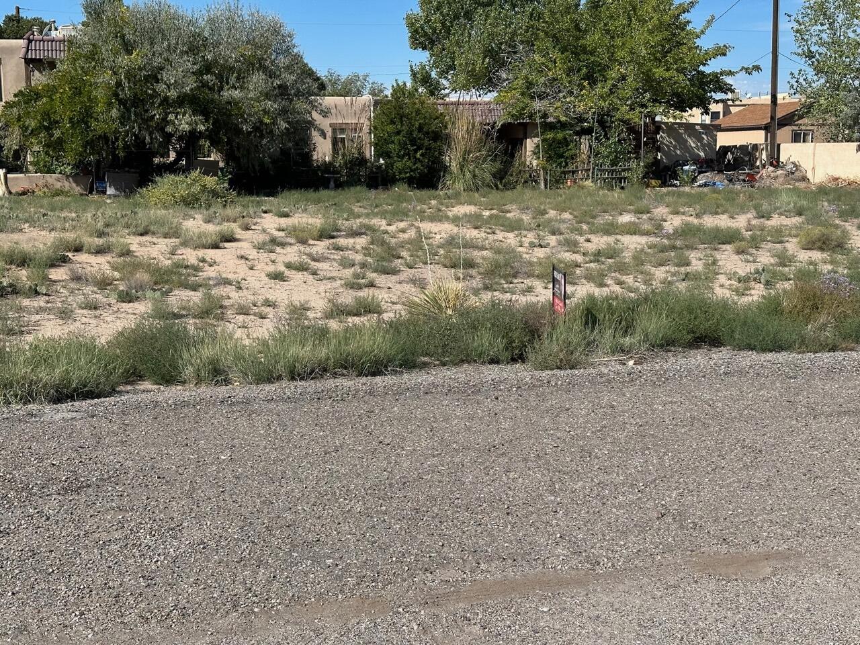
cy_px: 322
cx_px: 430
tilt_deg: -8.0
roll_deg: +0.6
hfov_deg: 39.7
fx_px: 1193
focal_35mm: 48
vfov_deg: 30.3
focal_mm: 6.86
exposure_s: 1/4785
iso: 64
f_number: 1.78
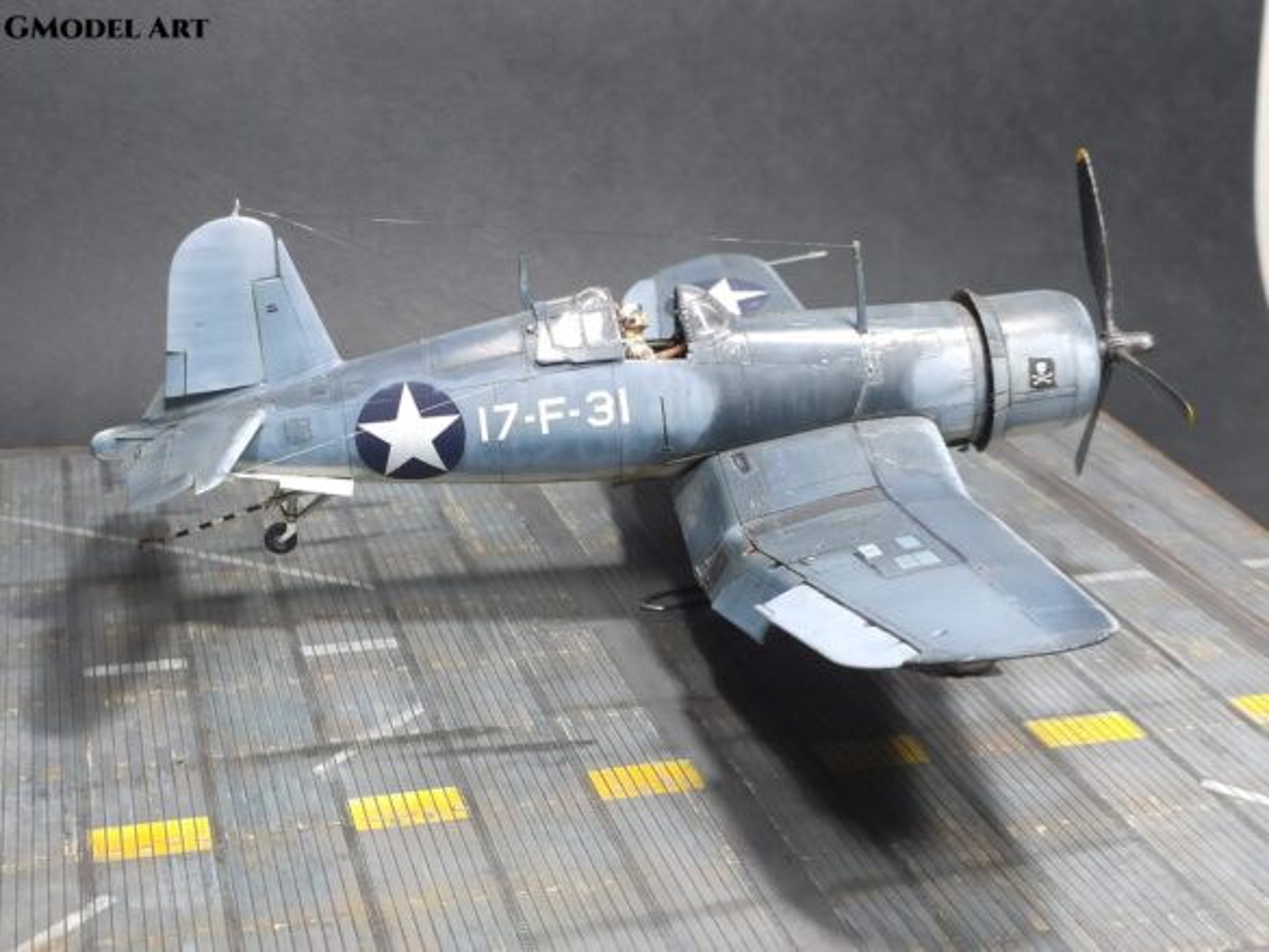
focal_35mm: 26
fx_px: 953
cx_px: 634
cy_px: 476
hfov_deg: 67.3
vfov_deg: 53.1
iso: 442
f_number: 1.75
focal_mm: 4.77
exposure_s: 1/100
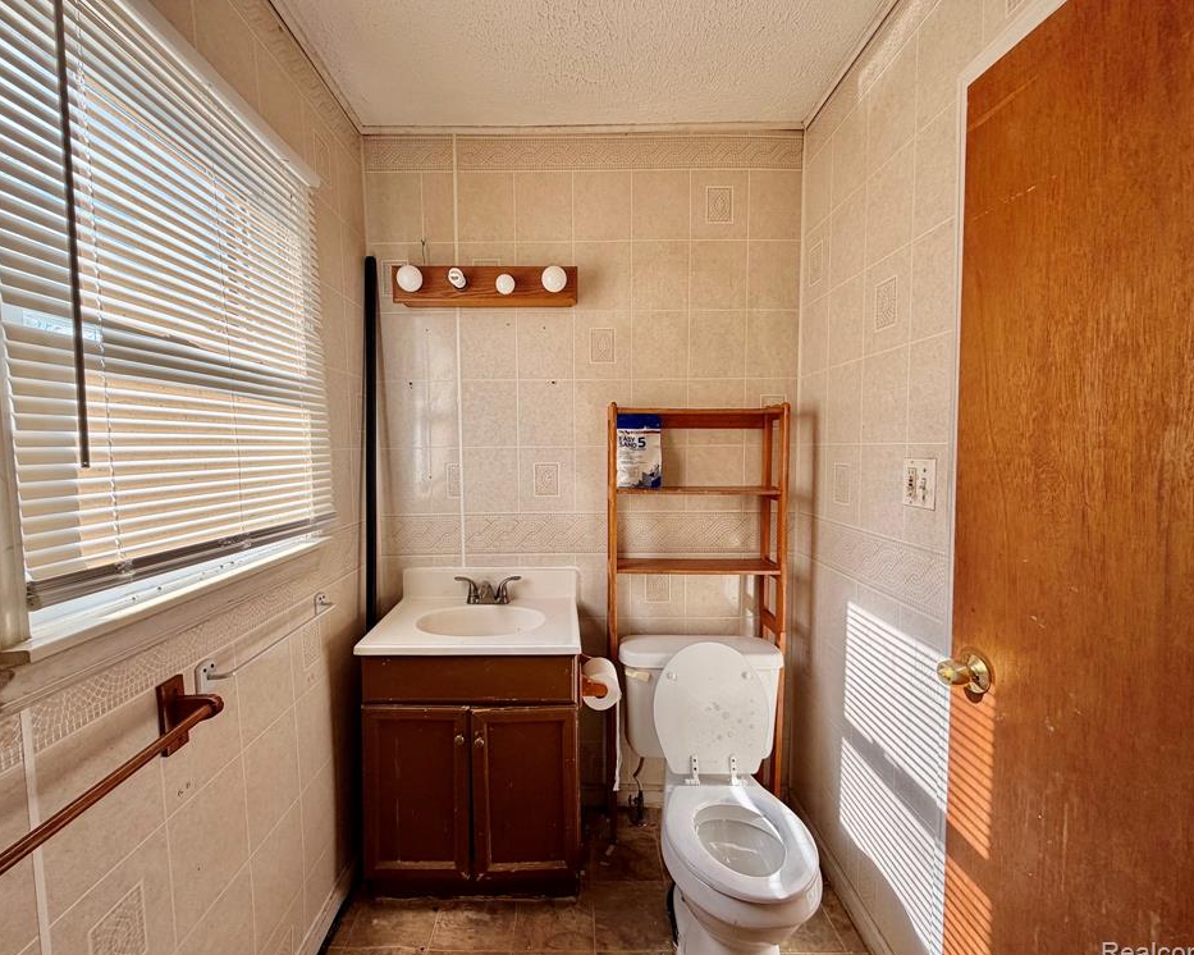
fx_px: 530
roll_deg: +0.4
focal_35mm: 15
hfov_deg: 96.8
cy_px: 481
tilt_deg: -4.0
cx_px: 576
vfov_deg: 84.0
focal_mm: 2.22
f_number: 2.2
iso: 40
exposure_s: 1/121
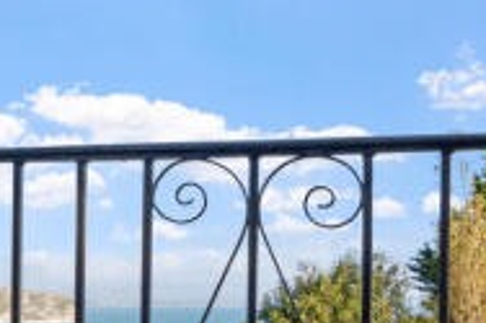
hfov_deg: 21.5
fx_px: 1241
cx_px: 16
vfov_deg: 14.6
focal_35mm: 92
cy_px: 304
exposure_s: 1/250
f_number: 11
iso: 250
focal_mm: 17
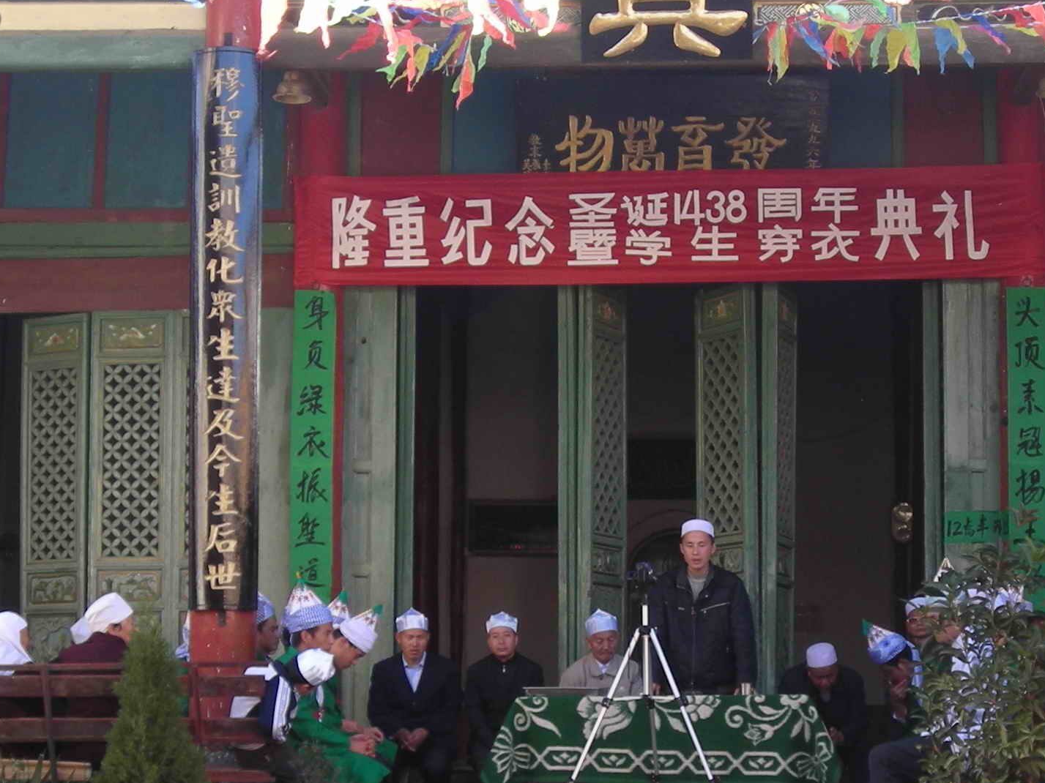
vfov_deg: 19.4
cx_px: 656
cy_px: 653
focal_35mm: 75
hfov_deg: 25.9
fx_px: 2264
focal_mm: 6.3
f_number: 3.2
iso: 50
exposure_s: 1/75.7
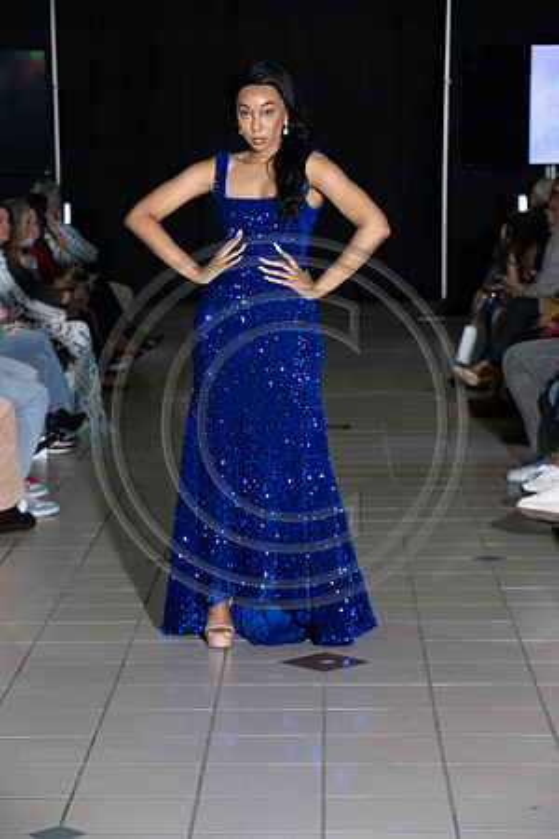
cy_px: 420
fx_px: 2445
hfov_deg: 13.0
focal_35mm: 105
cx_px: 280
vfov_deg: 19.5
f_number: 5.6
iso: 1250
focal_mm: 105
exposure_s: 1/160
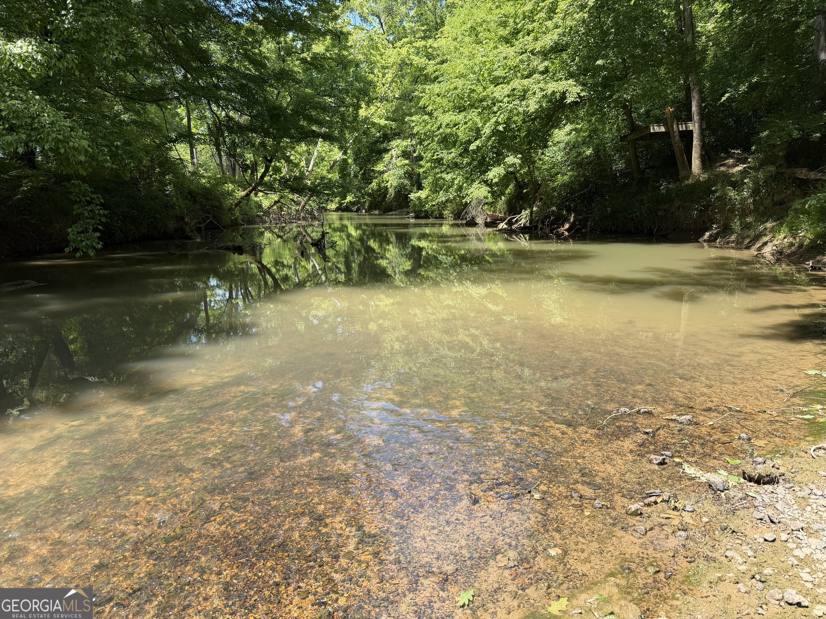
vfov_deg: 56.8
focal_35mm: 24
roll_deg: +2.3
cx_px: 413
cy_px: 310
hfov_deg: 71.6
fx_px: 573
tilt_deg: -10.7
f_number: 1.78
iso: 80
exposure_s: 1/1075
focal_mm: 6.76
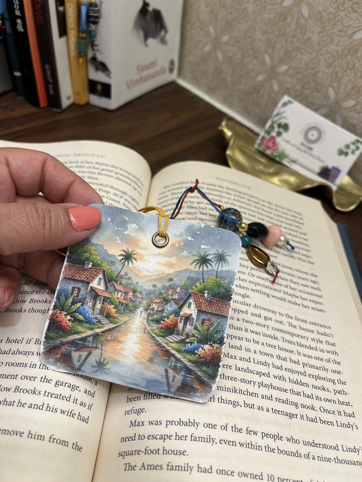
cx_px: 181
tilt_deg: -43.4
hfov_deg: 51.4
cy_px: 233
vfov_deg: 65.3
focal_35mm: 27
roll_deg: -16.8
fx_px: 376
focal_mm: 5.1
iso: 125
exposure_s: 1/100
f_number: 1.6
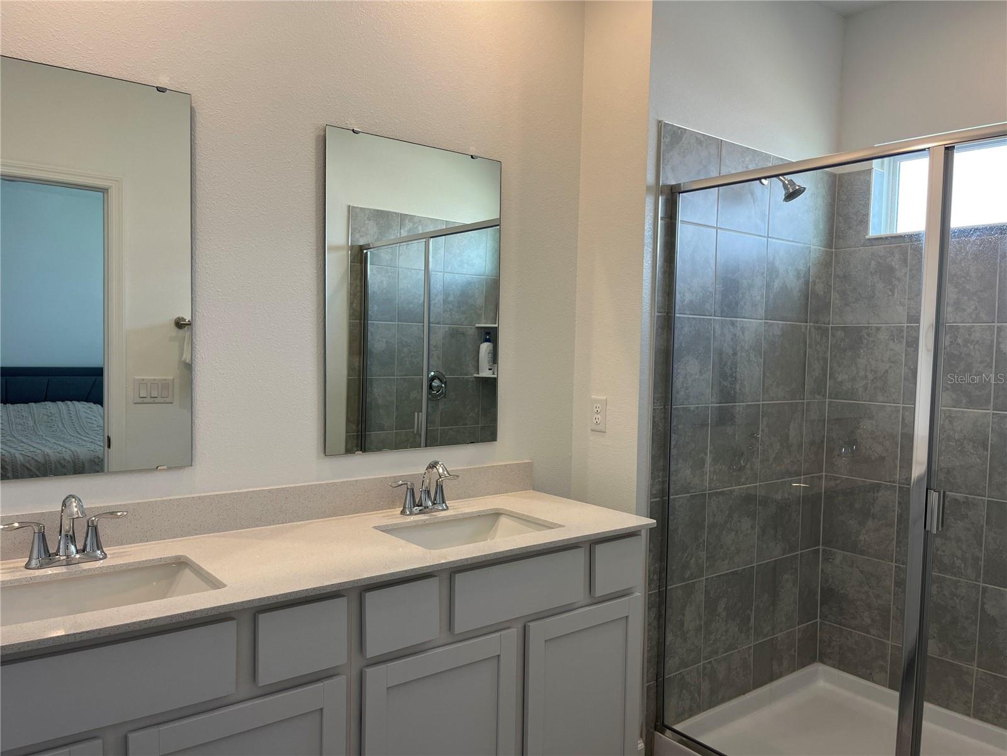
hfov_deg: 67.3
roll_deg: -1.2
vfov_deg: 53.1
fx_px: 756
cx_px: 504
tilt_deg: -1.4
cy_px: 378
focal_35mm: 26
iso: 50
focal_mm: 5.1
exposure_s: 1/120
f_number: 1.6
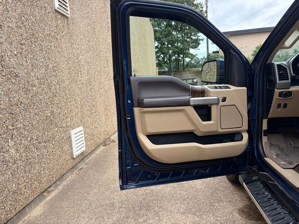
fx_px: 225
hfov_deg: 67.3
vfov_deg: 53.1
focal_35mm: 26
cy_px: 112
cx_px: 150
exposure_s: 1/1175
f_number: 1.6
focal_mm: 5.96
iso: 50
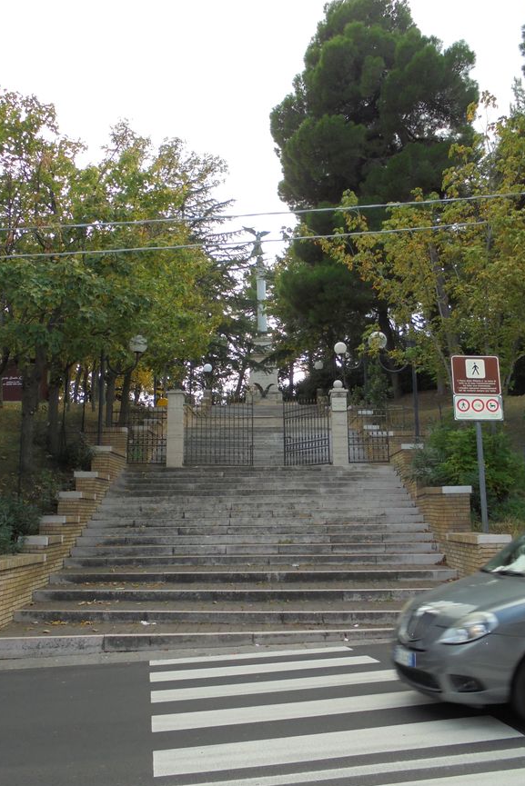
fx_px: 678
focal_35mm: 31
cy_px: 388
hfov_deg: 42.3
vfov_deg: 60.3
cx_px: 239
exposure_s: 1/250
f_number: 3.7
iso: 100
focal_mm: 5.3
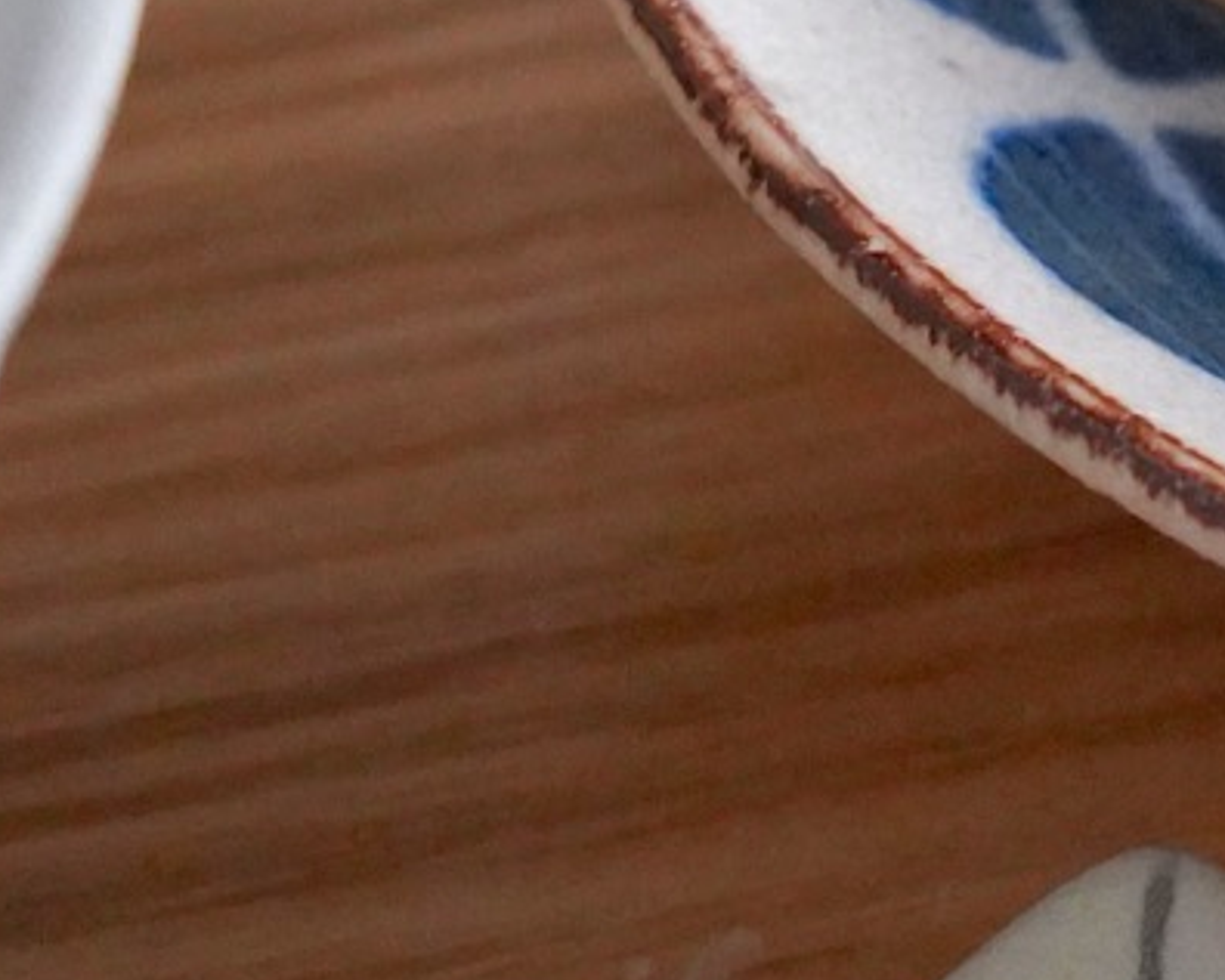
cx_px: 2407
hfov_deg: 6.1
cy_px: -926
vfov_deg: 4.9
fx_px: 11169
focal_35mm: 308
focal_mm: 65
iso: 12800
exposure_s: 1/250
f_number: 10
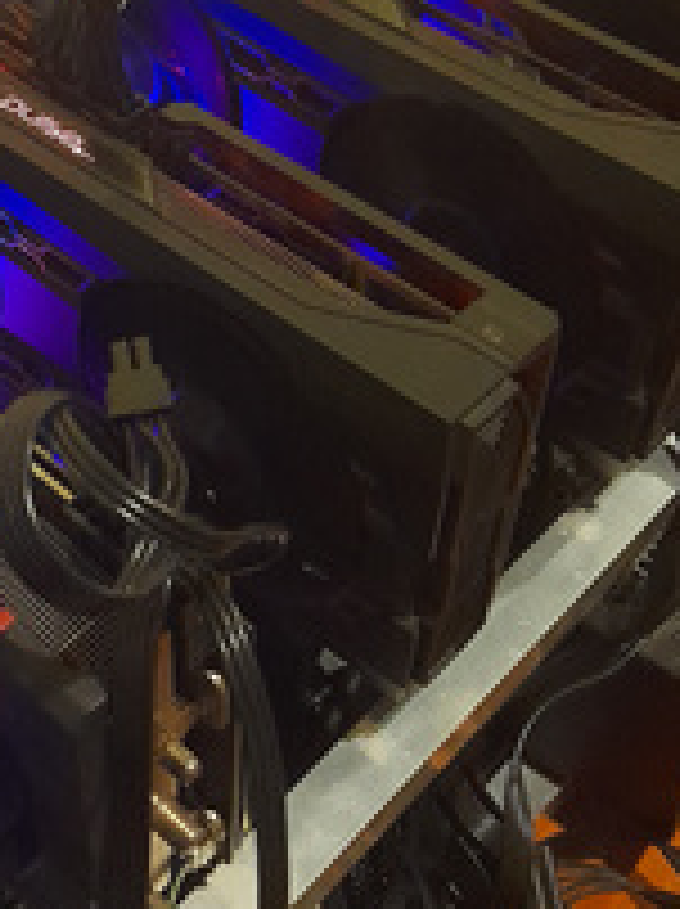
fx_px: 1627
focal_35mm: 62
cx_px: 133
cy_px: 266
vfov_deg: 30.9
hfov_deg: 23.3
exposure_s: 1/20
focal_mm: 4.6
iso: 1000
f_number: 2
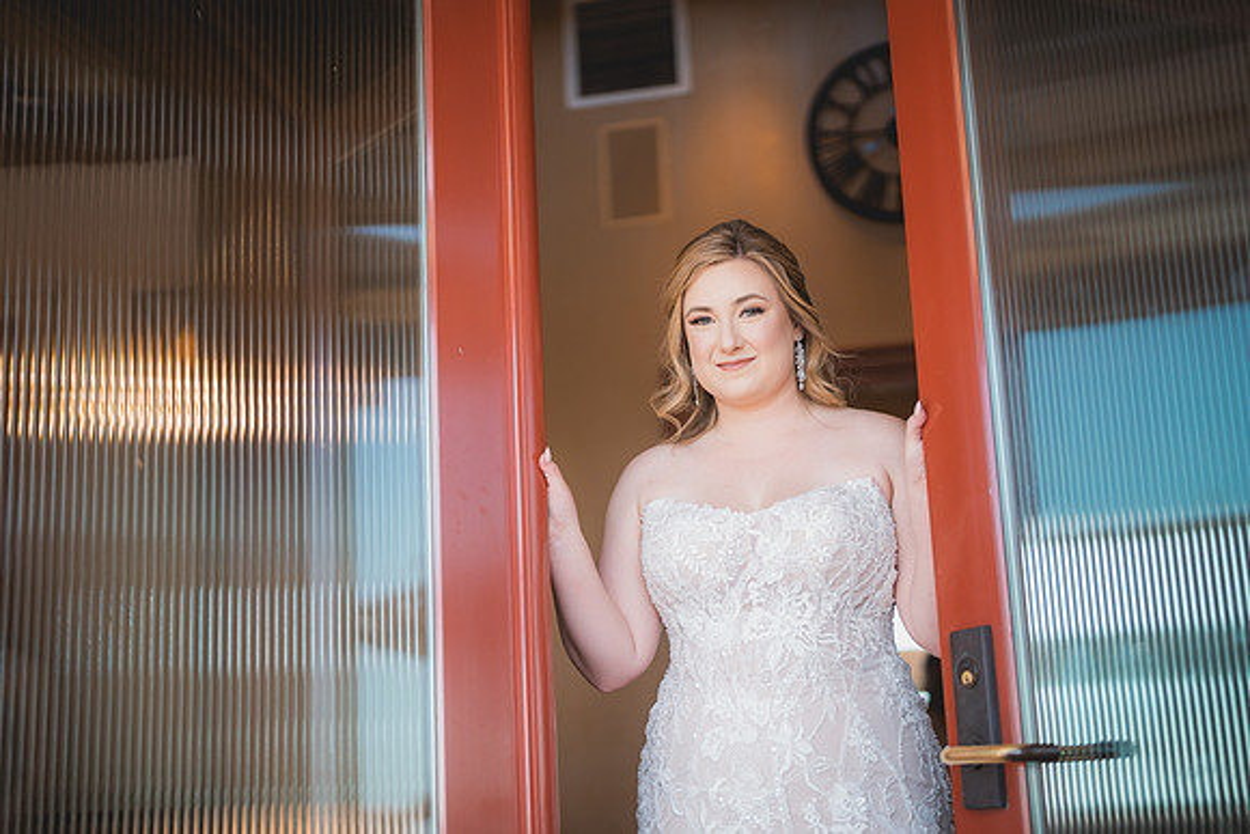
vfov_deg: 27.0
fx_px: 1736
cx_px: 625
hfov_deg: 39.6
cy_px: 417
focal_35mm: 50
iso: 1250
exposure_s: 1/3200
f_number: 1.4
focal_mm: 50
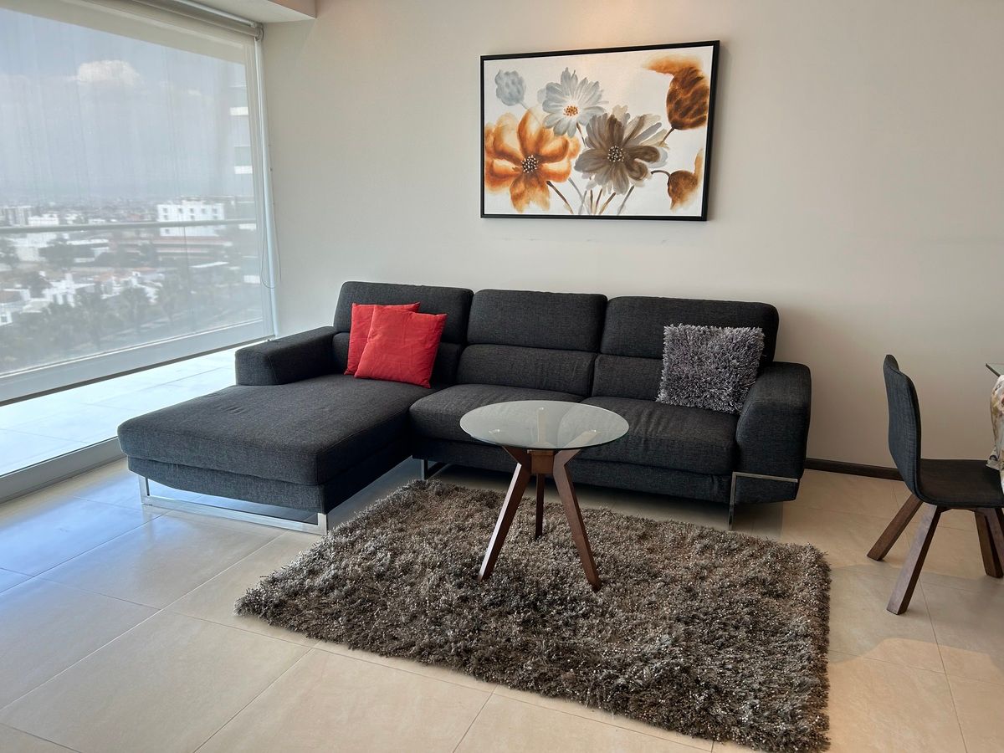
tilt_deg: -13.8
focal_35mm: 26
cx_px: 502
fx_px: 754
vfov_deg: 53.1
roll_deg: +0.0
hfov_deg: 67.3
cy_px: 376
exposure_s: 1/120
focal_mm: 5.7
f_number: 1.5
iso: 40
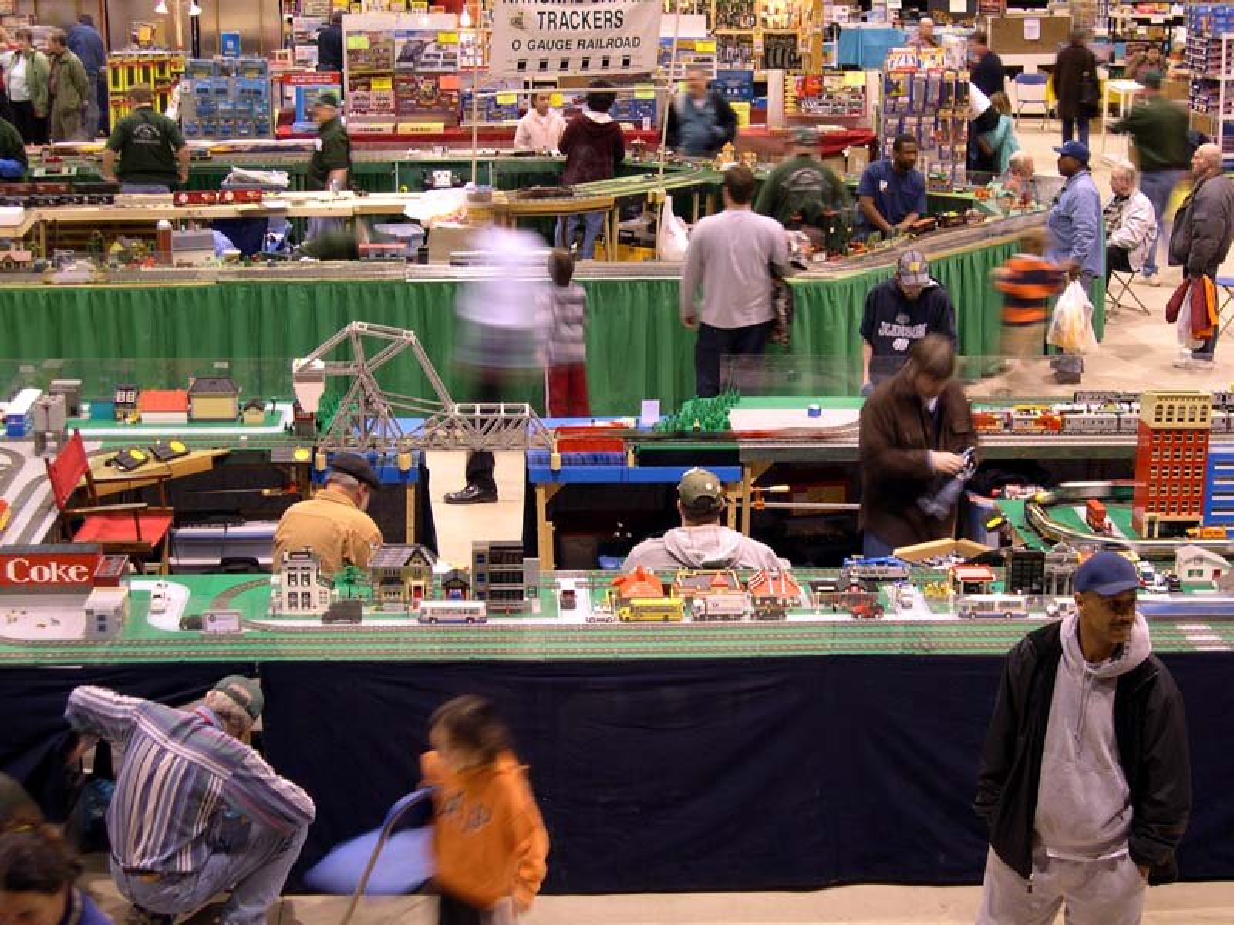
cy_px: 462
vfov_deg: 23.7
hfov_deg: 31.2
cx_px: 617
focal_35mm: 62
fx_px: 2210
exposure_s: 1/4.6
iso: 118
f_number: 3.5
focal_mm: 13.2
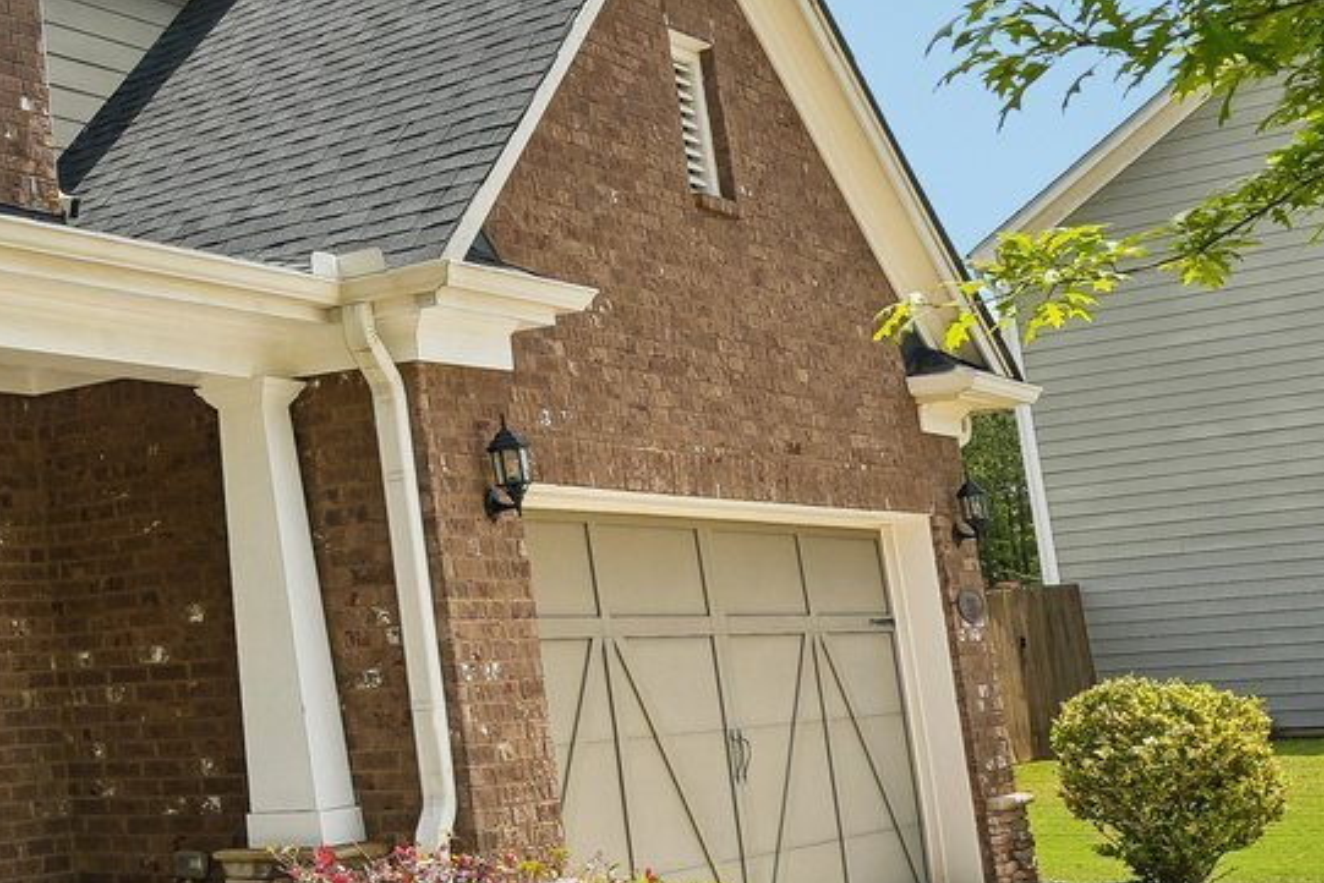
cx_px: -458
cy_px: 371
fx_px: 1950
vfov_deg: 25.5
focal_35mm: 53
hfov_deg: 29.2
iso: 100
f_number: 8
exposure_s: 1/400
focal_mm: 14
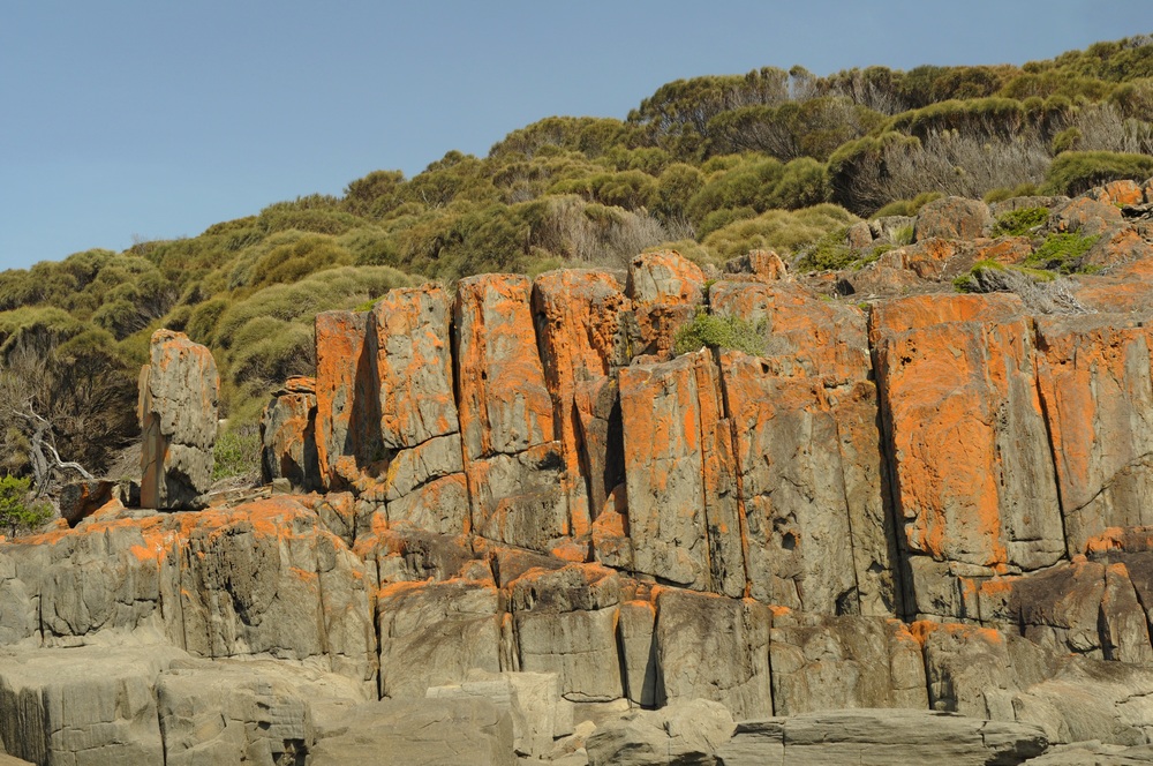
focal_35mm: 75
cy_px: 383
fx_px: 2399
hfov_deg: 27.0
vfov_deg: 18.1
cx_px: 576
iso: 250
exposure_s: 1/160
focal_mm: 50
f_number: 6.3
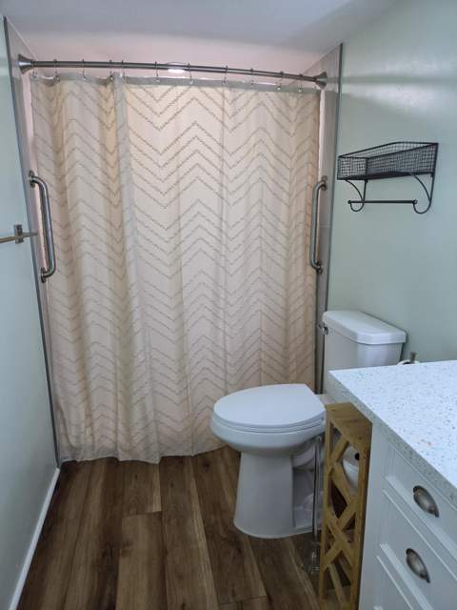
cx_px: 228
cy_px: 305
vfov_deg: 73.9
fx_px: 405
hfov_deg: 58.9
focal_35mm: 23
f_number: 1.8
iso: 250
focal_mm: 5.4
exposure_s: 1/120
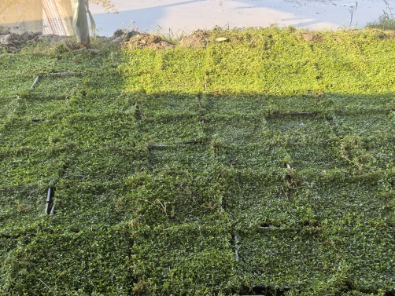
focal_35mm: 43
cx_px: 190
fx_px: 491
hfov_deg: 43.8
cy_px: 197
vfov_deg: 33.3
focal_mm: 5.75
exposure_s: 1/413
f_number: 2
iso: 50
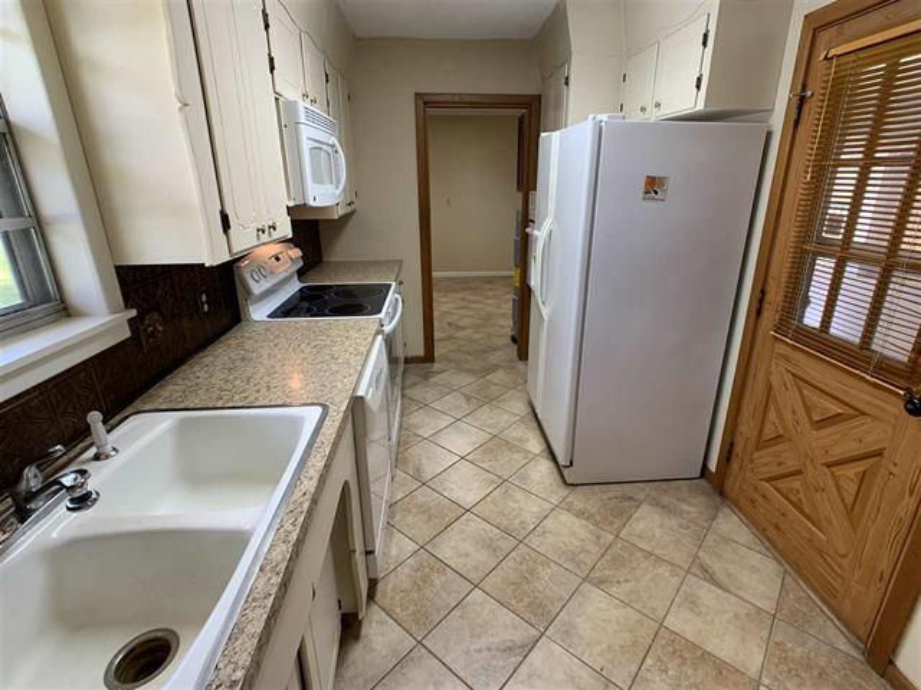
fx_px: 692
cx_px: 460
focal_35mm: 26
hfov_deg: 67.3
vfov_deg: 53.1
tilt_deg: -18.9
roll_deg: +0.0
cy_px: 345
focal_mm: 4.25
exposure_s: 1/120
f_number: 1.8
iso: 80
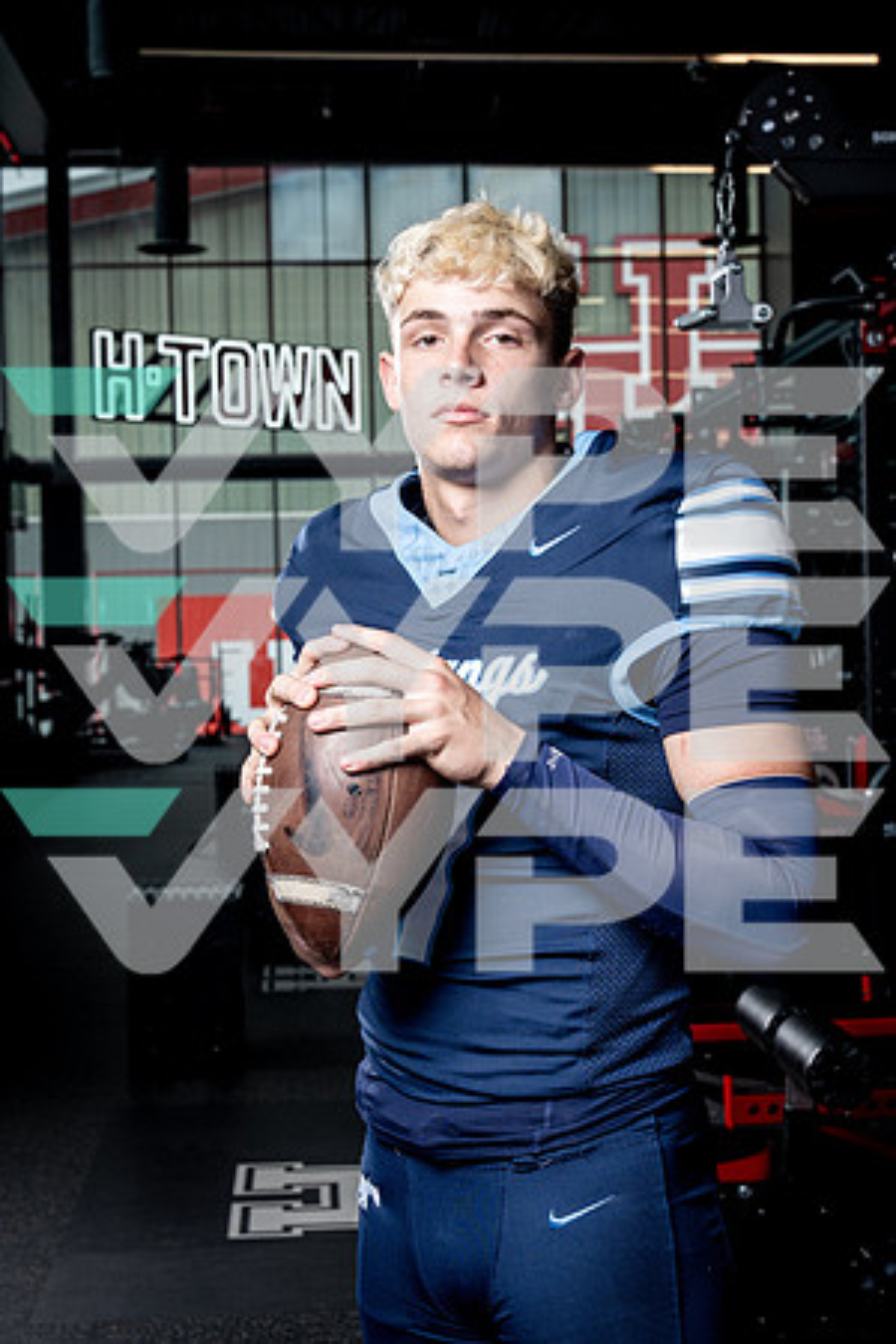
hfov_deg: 21.2
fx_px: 2389
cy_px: 672
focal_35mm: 64
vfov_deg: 31.4
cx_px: 448
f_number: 9
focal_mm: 64
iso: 640
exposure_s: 1/250
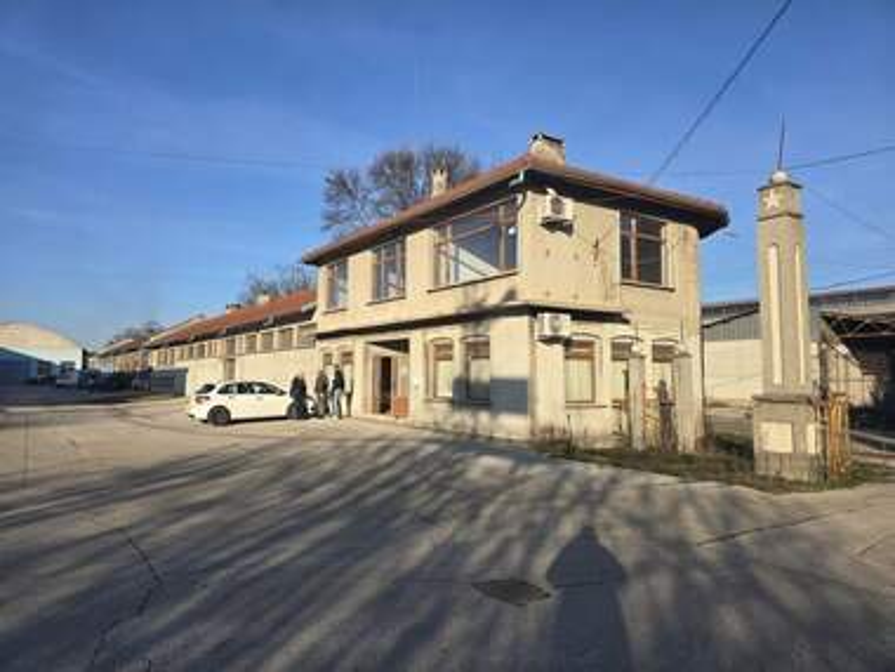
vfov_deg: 58.9
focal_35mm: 23
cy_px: 336
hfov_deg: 73.9
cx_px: 448
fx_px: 595
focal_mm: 6.3
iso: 12
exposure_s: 1/742
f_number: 1.7
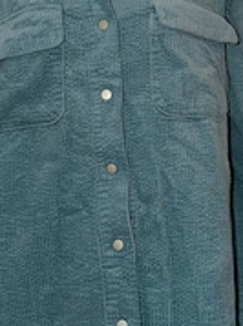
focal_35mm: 54
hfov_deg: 27.0
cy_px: 128
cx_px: 128
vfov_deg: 35.4
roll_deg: +0.0
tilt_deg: +6.7
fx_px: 507
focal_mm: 6.76
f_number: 1.78
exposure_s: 1/47
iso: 80
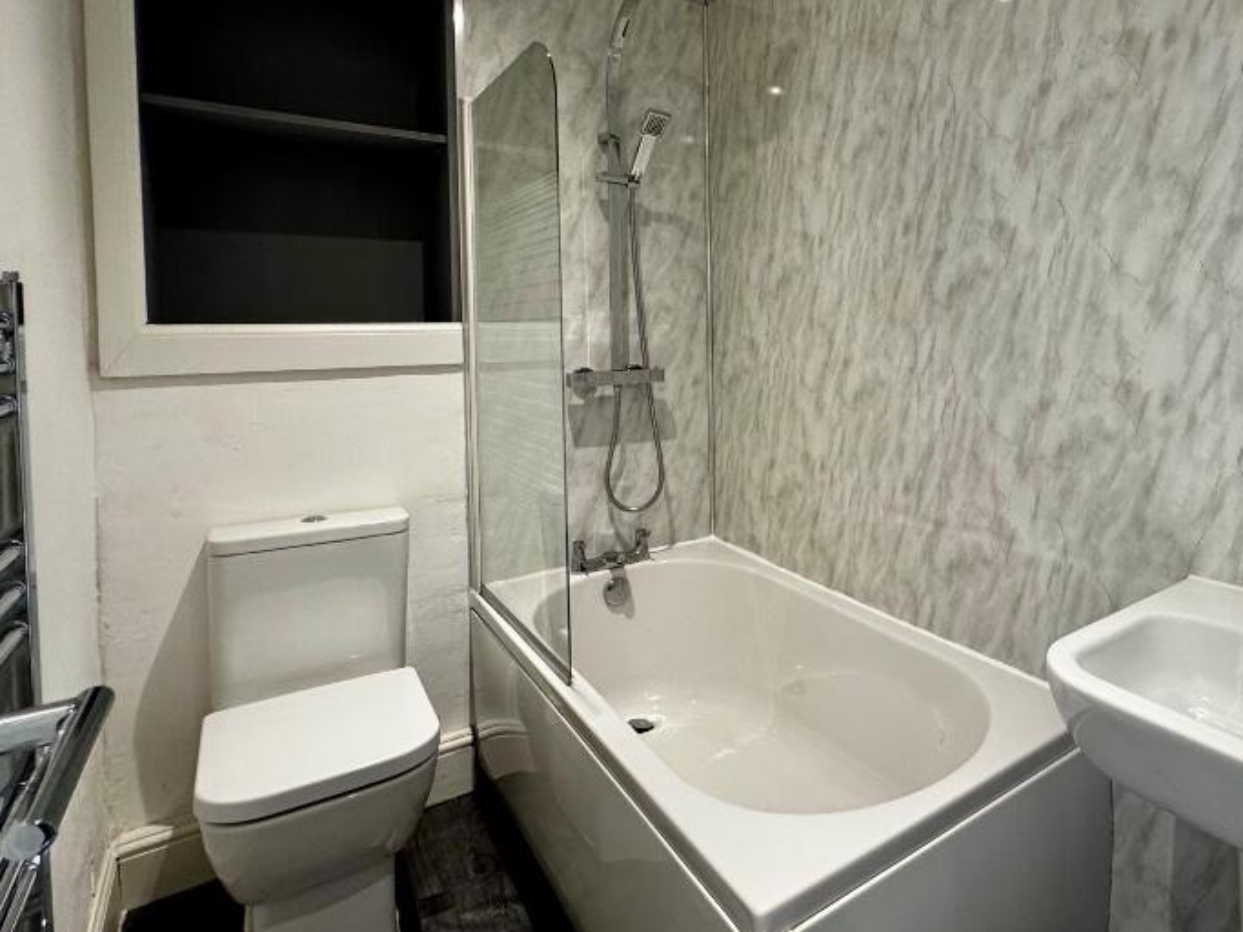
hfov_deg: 74.1
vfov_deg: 62.5
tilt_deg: -1.3
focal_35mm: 21
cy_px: 348
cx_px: 914
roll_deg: +0.6
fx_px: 754
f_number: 2.2
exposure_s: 1/100
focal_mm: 2.22
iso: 250
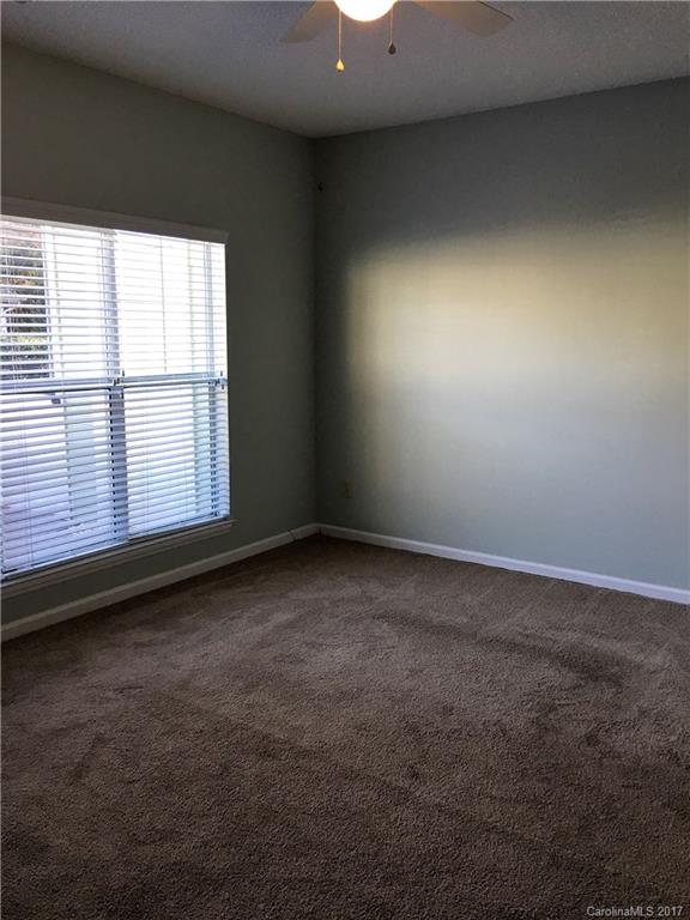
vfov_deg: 61.7
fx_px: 771
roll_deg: -1.0
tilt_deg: -10.0
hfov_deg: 48.2
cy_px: 460
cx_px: 345
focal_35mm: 29
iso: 25
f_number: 2.2
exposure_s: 1/30
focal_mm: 4.15
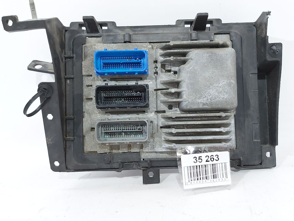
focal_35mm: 32
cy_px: 96
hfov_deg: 56.8
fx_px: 272
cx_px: 157
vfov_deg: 44.1
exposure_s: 1/50
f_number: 1.8
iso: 100
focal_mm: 5.23
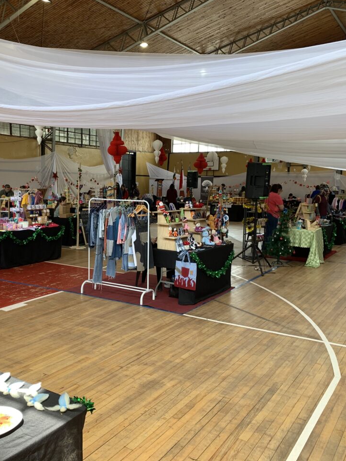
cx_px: 108
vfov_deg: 52.6
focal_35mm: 35
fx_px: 467
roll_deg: -1.2
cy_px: 229
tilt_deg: -6.6
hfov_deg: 40.1
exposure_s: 1/100
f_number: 1.8
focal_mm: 4.25
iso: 32
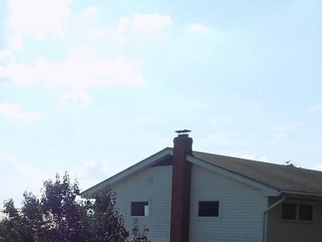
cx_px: 97
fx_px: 688
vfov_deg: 19.0
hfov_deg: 26.1
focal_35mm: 74
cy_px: 276
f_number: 3.3
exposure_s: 1/1500
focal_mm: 5.3
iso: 80
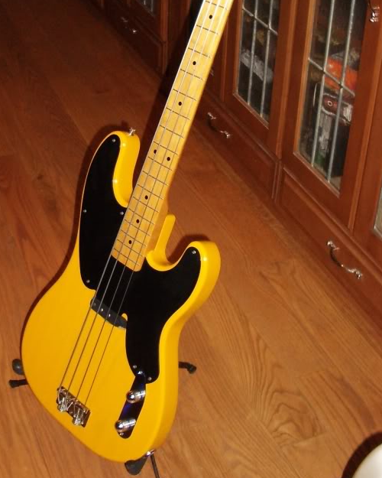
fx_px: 791
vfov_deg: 32.9
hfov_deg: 26.9
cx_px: 117
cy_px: 114
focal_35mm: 56
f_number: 2.6
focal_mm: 5.8
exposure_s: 1/60
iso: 200
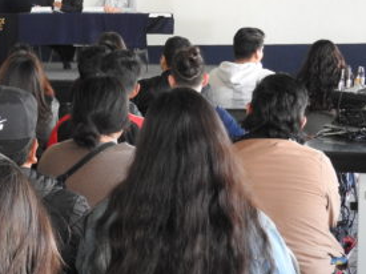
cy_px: 122
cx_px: 4
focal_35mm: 109
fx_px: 1152
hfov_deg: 17.6
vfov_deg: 13.6
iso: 400
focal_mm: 9
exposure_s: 1/25
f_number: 4
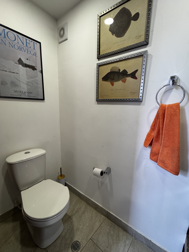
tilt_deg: -10.7
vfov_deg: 98.2
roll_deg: -1.6
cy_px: 129
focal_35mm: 15
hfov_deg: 81.7
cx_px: 99
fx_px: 109
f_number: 2.2
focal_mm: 2.22
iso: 200
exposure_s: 1/120
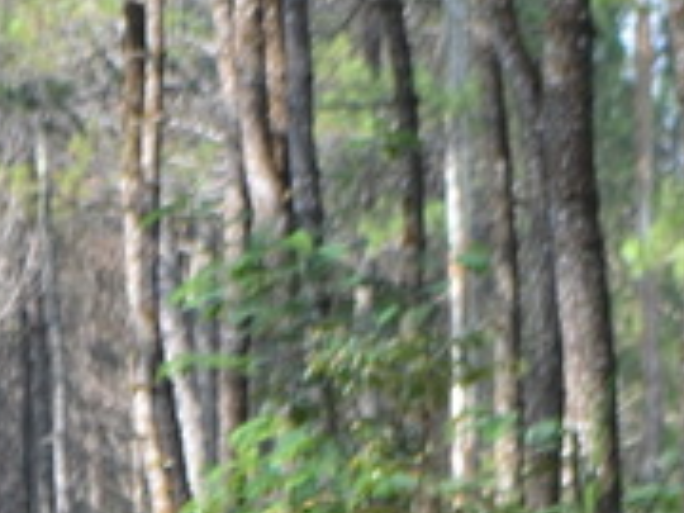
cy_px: 1132
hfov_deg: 5.3
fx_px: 7430
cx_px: 676
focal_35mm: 376
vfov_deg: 3.9
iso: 200
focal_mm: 46
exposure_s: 1/125
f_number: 5.6
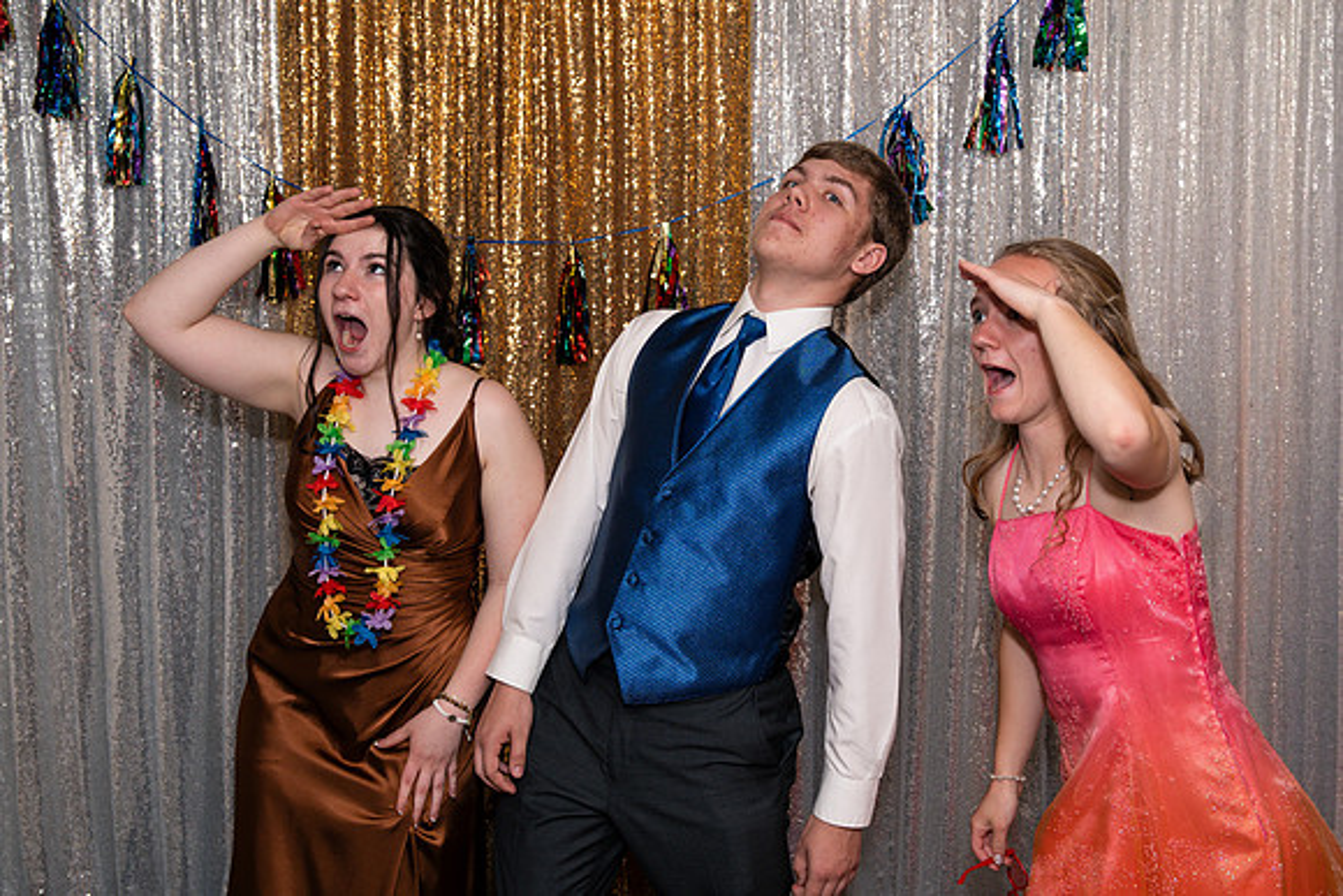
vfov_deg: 31.5
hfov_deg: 45.8
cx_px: 749
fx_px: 1586
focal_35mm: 42
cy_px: 399
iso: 400
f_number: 4
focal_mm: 37
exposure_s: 1/250
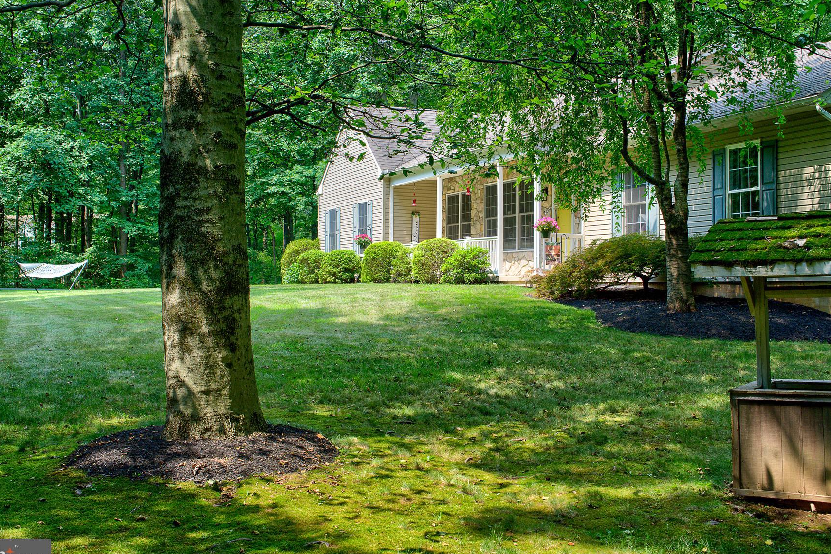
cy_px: 242
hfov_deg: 46.4
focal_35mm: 42
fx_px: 969
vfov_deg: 31.9
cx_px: 442
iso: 400
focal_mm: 35
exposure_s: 1/250
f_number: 6.3
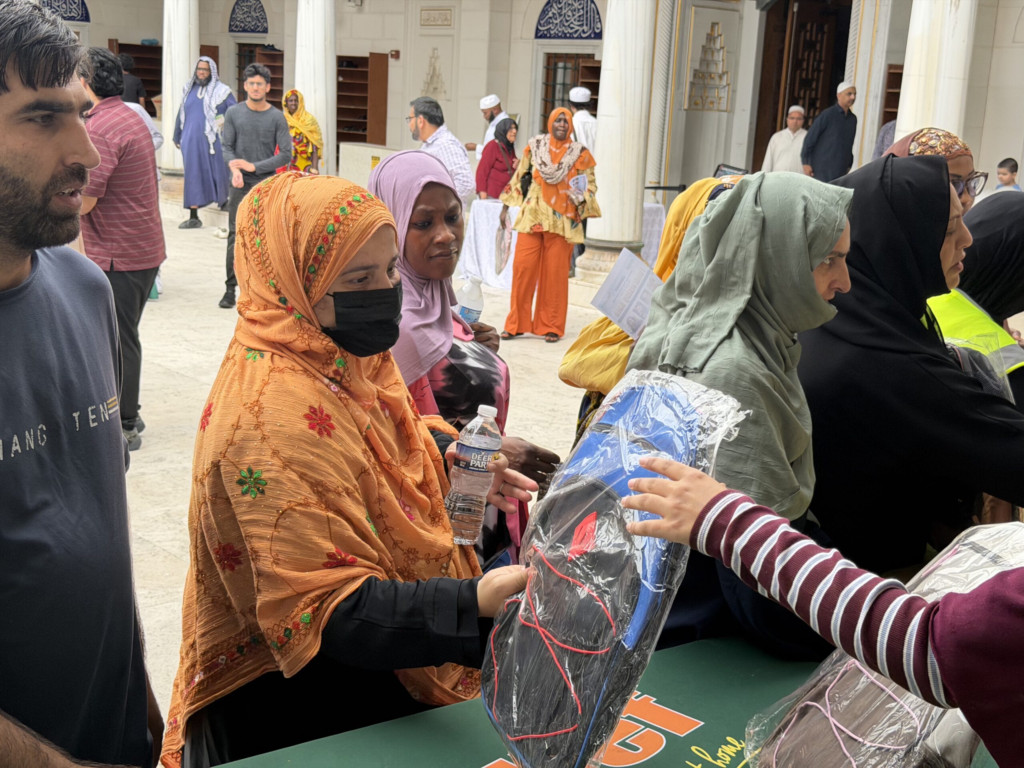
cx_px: 512
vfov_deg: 30.3
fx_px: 1420
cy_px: 384
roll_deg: -3.4
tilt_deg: -16.7
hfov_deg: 39.7
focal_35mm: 48
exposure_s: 1/906
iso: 64
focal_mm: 6.76
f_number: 1.78
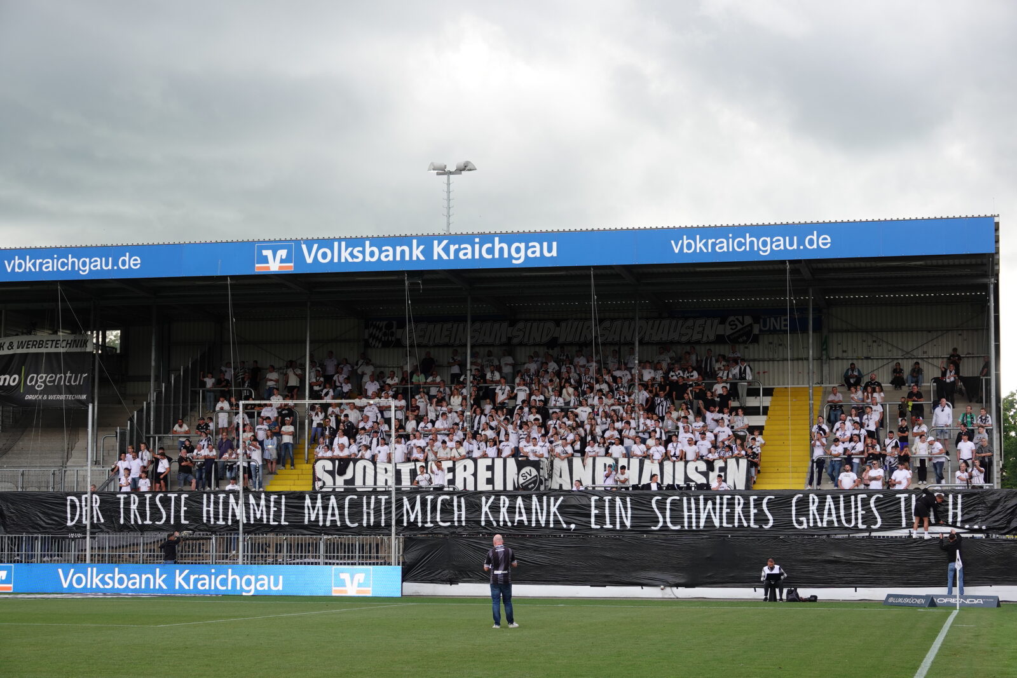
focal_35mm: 68
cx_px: 508
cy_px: 339
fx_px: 1921
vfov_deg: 20.0
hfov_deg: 29.7
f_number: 3.5
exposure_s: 1/160
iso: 100
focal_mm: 24.79
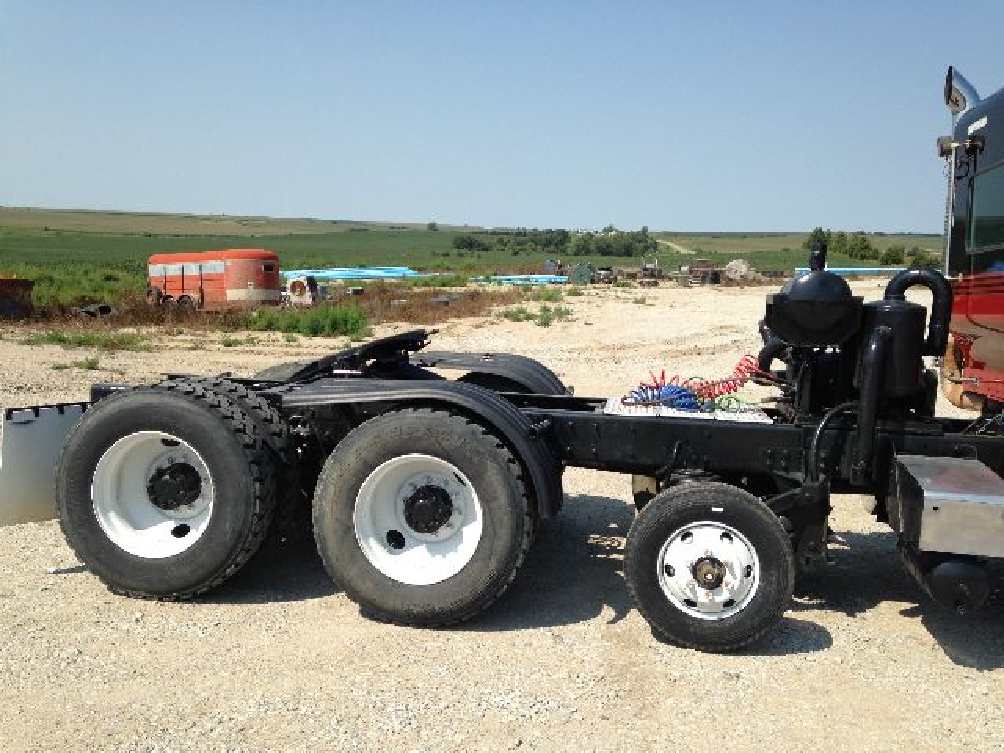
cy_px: 376
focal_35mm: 33
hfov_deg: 55.4
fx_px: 957
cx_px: 502
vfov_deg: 42.9
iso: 50
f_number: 2.4
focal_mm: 4.12
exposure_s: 1/1506
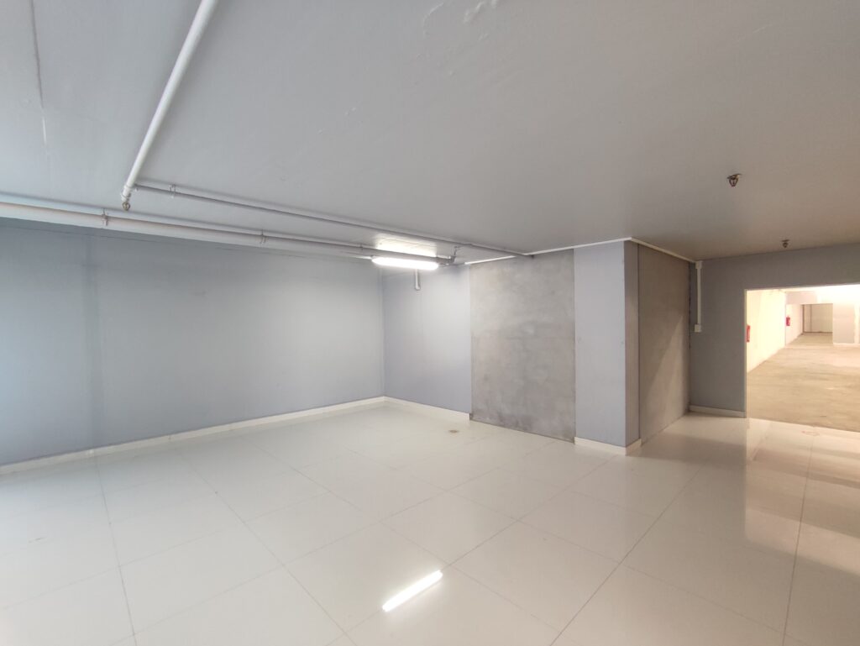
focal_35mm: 16
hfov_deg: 94.5
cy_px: 323
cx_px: 430
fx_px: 398
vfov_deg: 78.2
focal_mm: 1.65
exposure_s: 1/33
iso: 347
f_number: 2.2
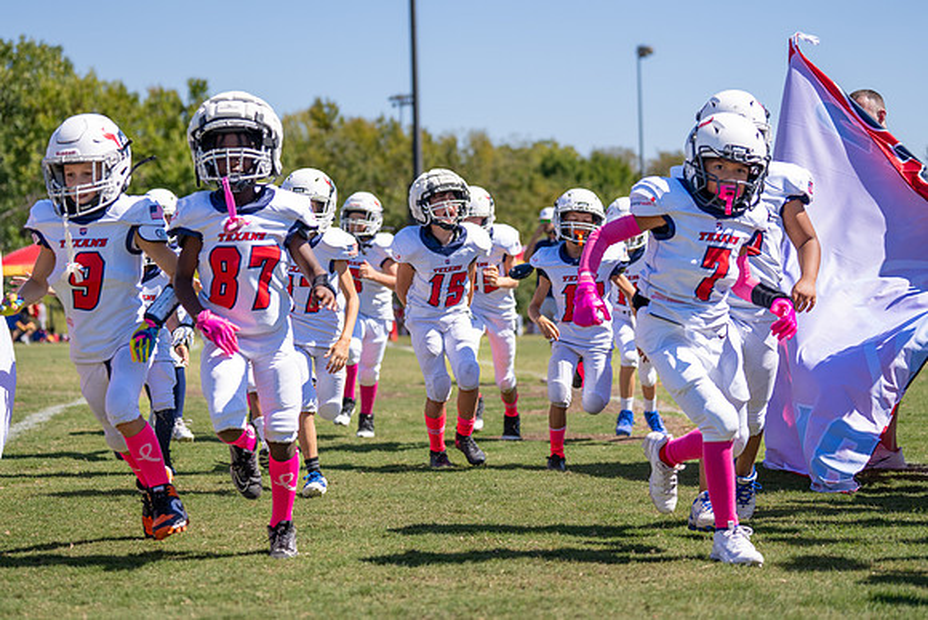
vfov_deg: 16.8
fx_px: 2096
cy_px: 288
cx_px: 404
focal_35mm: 81
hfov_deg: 25.0
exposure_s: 1/2000
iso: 160
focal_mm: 70
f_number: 2.8
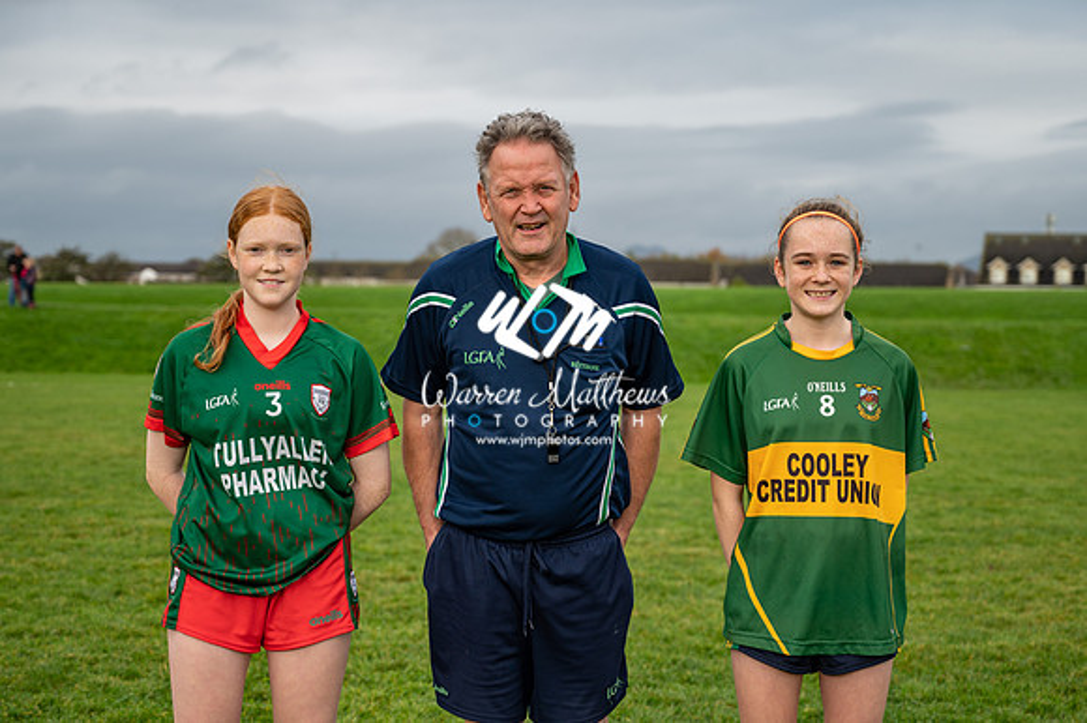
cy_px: 386
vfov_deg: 16.1
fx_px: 2550
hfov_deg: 24.1
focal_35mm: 85
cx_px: 560
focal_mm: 70
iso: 100
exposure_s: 1/250
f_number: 4
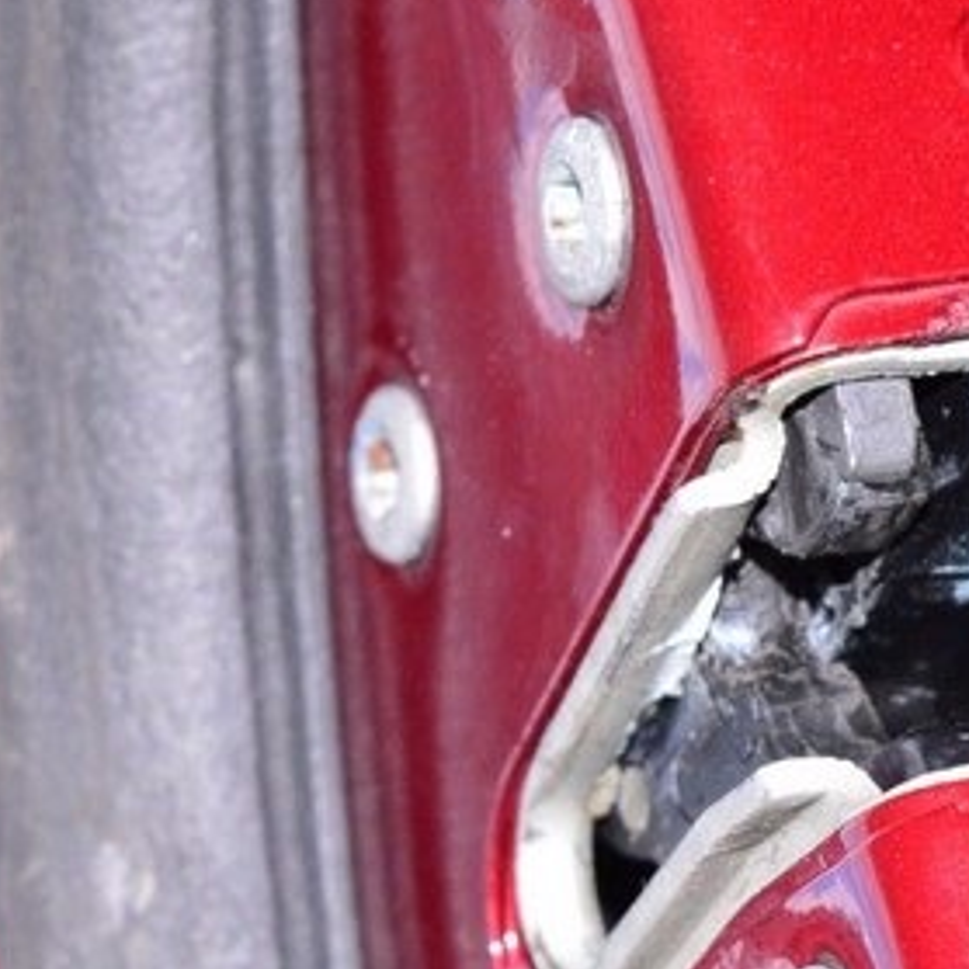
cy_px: 769
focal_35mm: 215
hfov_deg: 8.1
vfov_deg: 8.1
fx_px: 6809
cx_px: 903
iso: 1600
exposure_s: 1/160
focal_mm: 46
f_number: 8
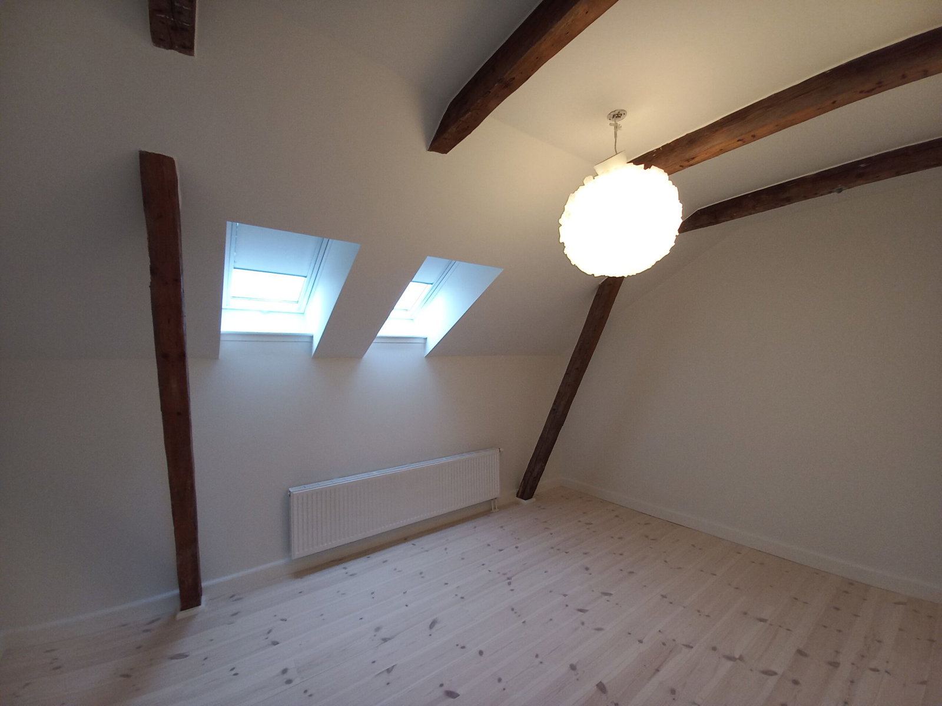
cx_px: 471
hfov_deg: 106.2
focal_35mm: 13
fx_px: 354
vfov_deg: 89.9
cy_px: 353
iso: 160
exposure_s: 1/33.3
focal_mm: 1.42
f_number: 2.2
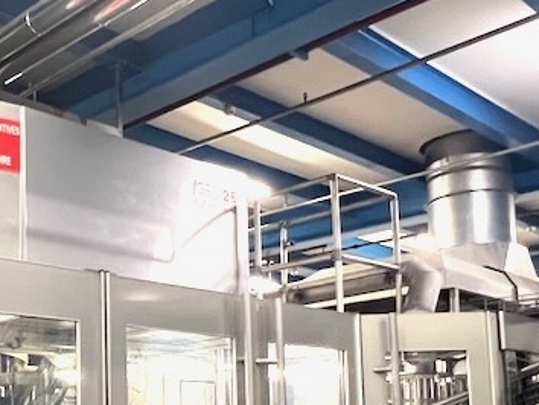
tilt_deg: +6.1
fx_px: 732
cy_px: 350
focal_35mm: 47
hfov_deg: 37.6
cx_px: 50
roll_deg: +0.7
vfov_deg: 29.8
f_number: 1.8
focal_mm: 1.57
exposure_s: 1/50
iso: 500
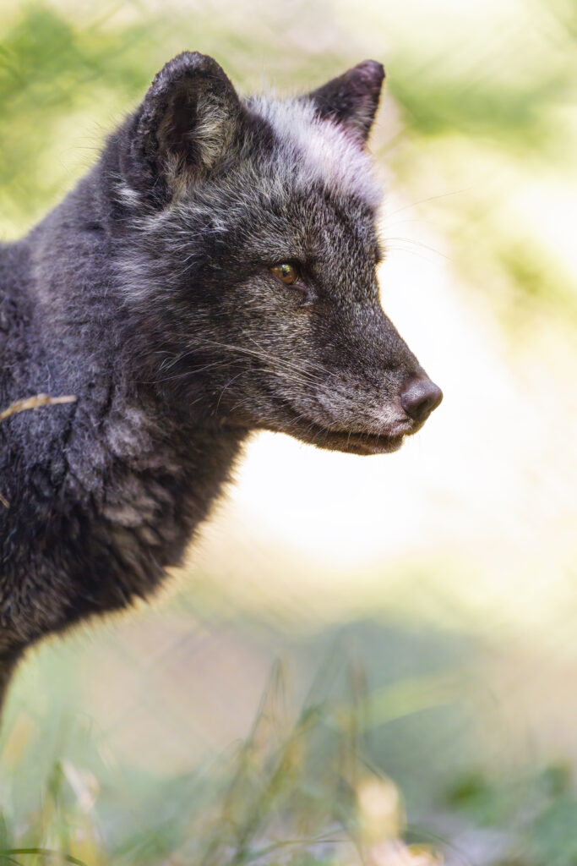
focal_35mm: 400
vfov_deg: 5.2
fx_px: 9613
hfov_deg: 3.4
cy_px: 433
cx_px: 288
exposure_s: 1/400
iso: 9000
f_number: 5
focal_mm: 400
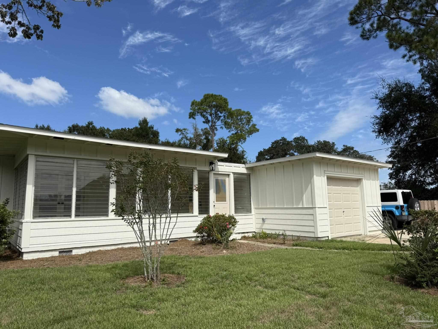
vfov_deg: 56.8
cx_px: 219
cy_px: 164
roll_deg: +1.4
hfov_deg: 71.6
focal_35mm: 24
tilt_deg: +8.3
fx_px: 304
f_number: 1.78
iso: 80
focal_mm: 6.76
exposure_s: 1/5319
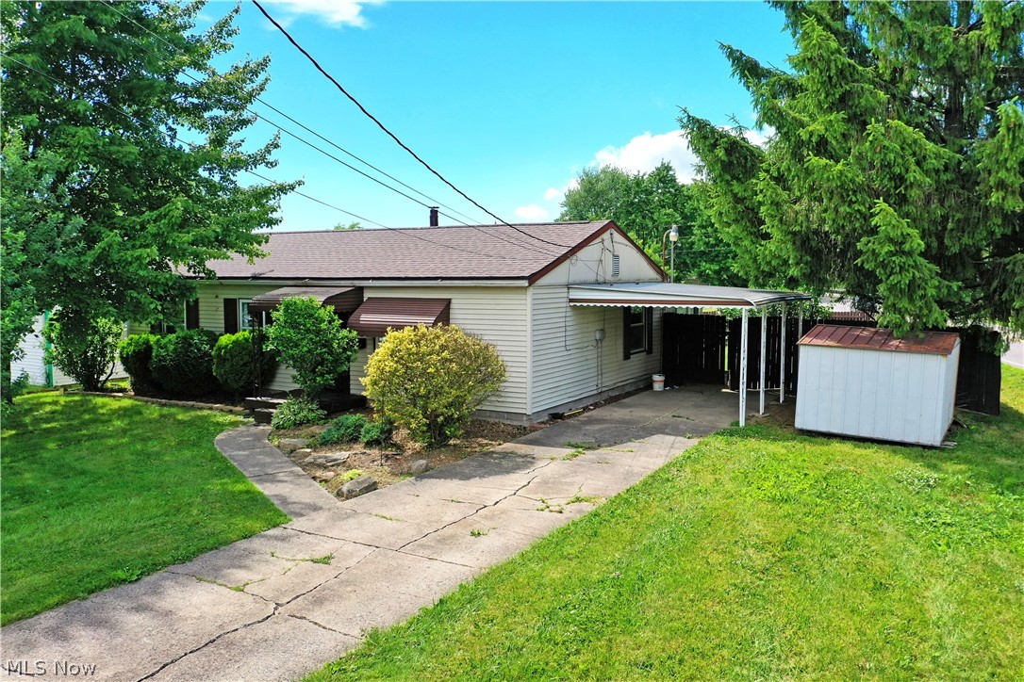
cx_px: 512
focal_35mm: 28
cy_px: 341
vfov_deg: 46.4
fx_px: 796
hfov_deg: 65.5
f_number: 5.6
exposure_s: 1/500
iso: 100
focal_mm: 10.26
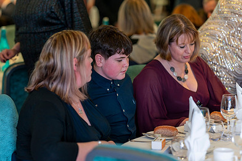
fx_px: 833
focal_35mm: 124
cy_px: 89
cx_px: 95
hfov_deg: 16.5
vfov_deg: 11.0
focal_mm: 85
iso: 500
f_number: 1.6
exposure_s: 1/160
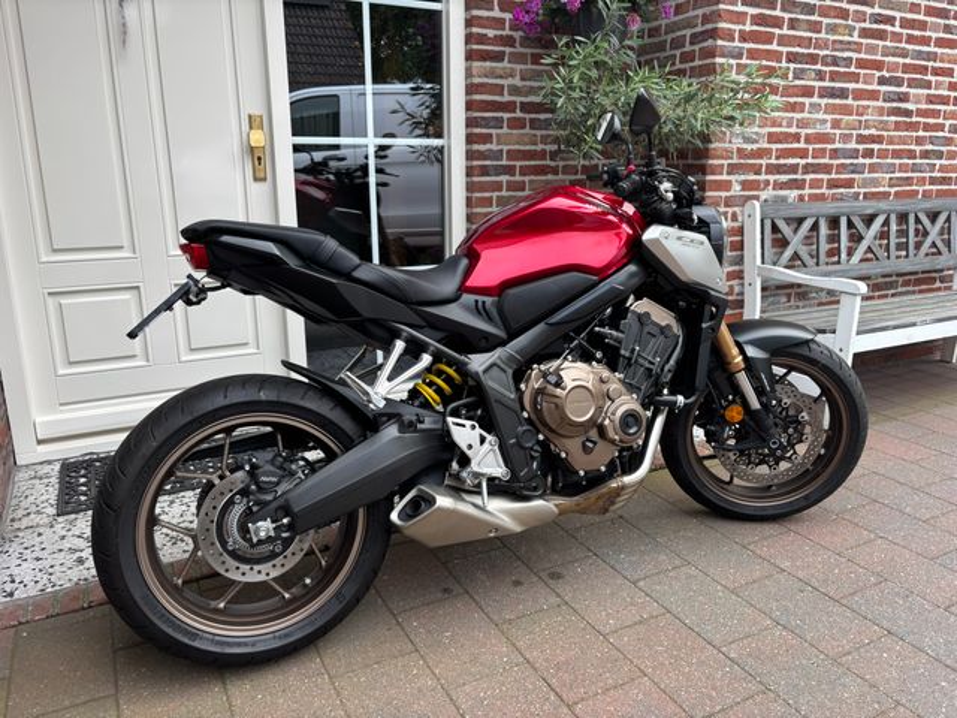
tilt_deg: -14.9
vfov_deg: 53.1
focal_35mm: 26
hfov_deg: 67.3
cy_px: 359
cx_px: 478
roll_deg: +0.2
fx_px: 719
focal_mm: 5.96
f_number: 1.6
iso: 40
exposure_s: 1/121
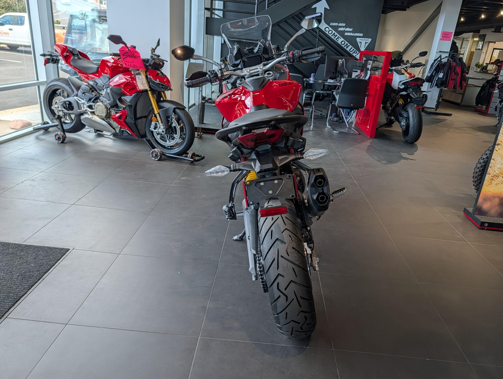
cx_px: 252
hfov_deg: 71.5
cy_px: 190
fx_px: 349
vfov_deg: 56.9
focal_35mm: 24
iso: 33
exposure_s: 1/120
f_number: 1.68
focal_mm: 6.9
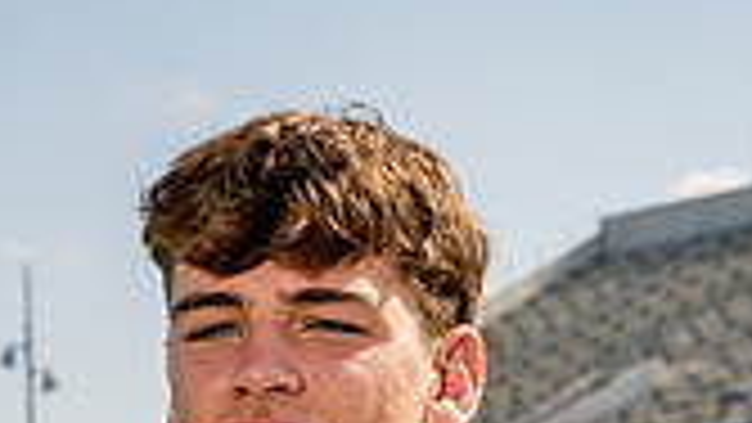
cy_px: 990
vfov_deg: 7.1
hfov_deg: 13.3
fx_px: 3211
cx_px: 225
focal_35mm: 161
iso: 100
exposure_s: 1/250
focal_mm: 57
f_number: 7.1
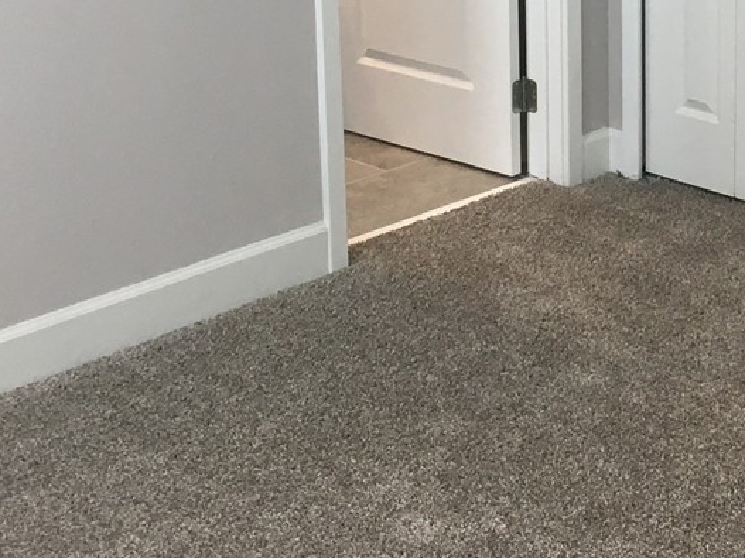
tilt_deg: -12.9
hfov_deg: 21.9
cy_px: -44
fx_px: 1893
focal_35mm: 88
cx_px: 638
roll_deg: -0.5
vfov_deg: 16.3
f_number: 2.2
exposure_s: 1/33
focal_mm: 4.15
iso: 40
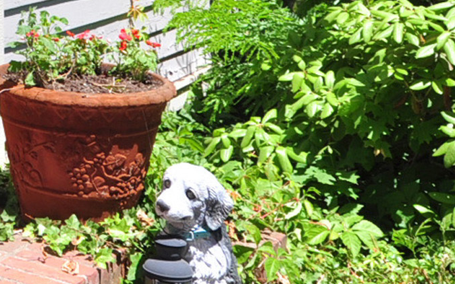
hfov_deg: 19.0
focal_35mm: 92
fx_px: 1141
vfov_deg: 13.6
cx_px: -281
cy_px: -105
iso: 200
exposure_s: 1/250
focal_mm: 14
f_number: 8
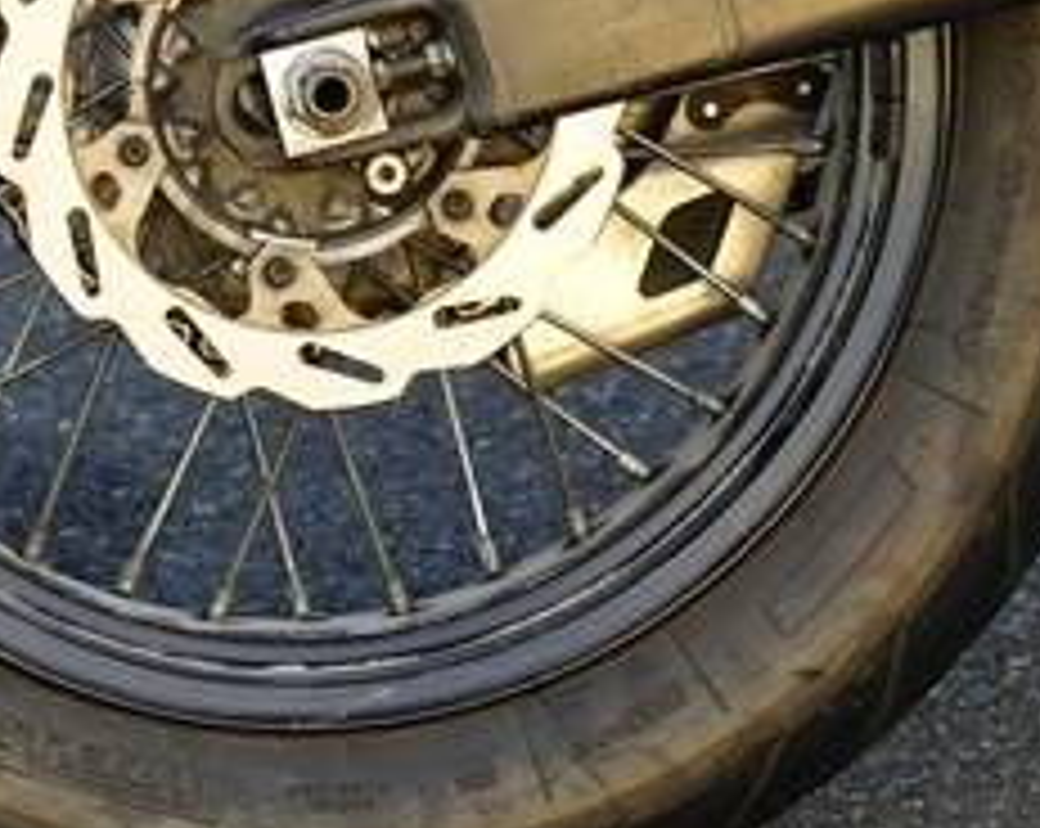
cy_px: -36
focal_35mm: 342
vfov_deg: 4.5
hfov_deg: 5.7
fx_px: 10509
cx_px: 275
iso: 250
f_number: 4
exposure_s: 1/125
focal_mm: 105
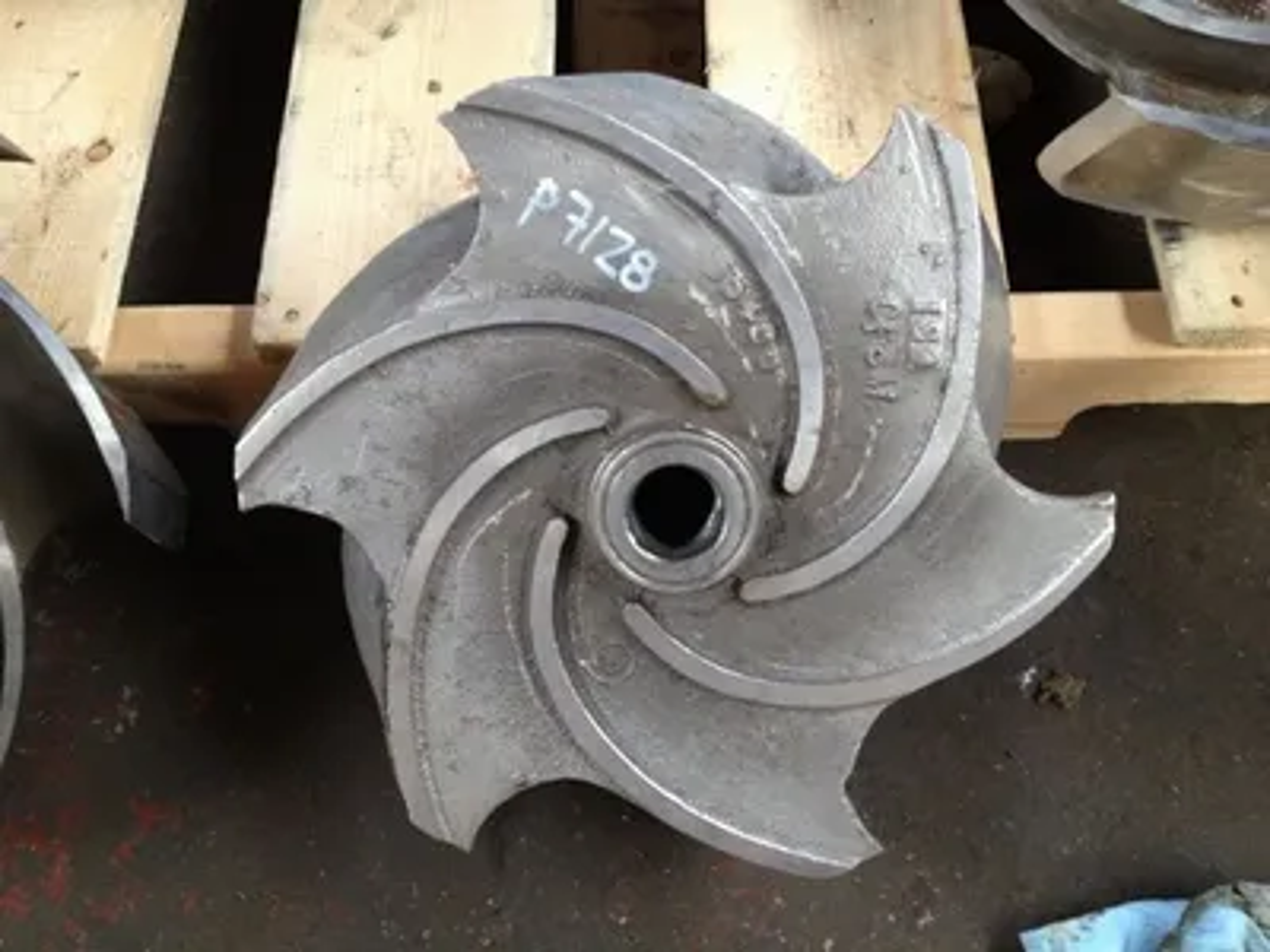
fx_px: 1284
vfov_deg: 40.7
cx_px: 635
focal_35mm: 35
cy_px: 476
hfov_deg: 52.6
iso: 125
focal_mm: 4.28
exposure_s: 1/20
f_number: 2.4
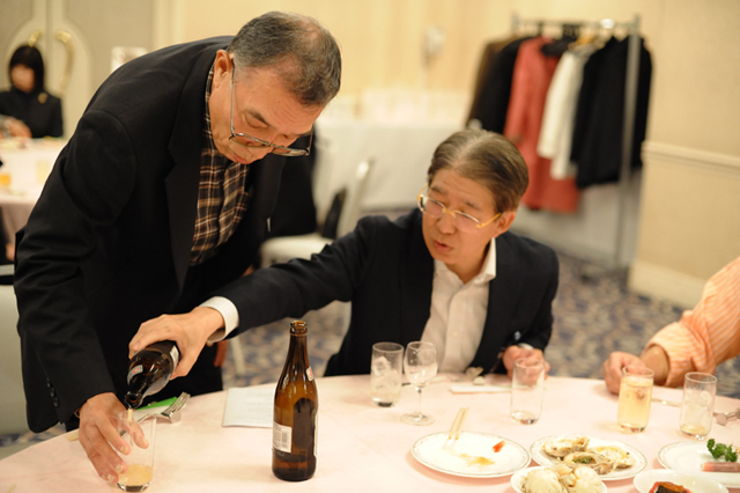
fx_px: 1027
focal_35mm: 50
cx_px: 370
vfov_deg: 27.0
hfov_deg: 39.6
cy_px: 246
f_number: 2.8
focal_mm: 50
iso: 2200
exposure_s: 1/100
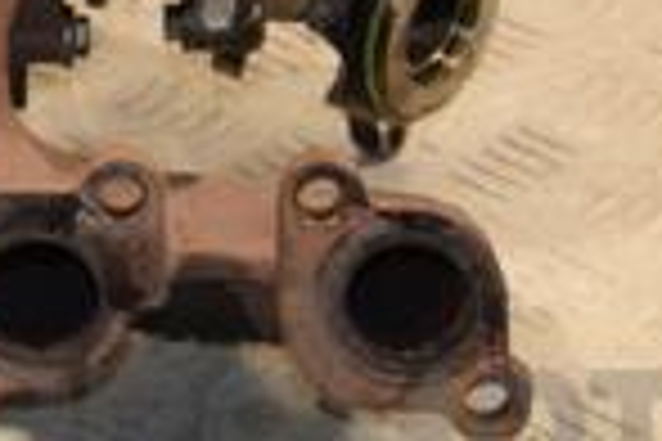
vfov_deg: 6.4
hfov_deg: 9.4
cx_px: -225
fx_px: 3936
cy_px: -162
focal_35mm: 214
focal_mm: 35
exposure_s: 1/200
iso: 800
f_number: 5.6
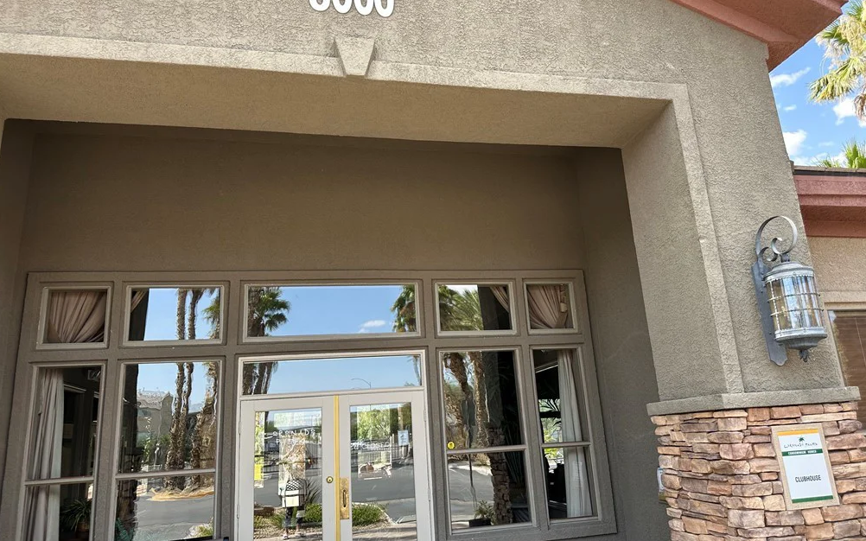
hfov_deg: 70.4
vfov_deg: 47.6
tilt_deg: +16.3
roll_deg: +3.5
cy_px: 262
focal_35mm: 26
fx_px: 614
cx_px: 437
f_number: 1.78
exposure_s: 1/623
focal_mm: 6.86
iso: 80
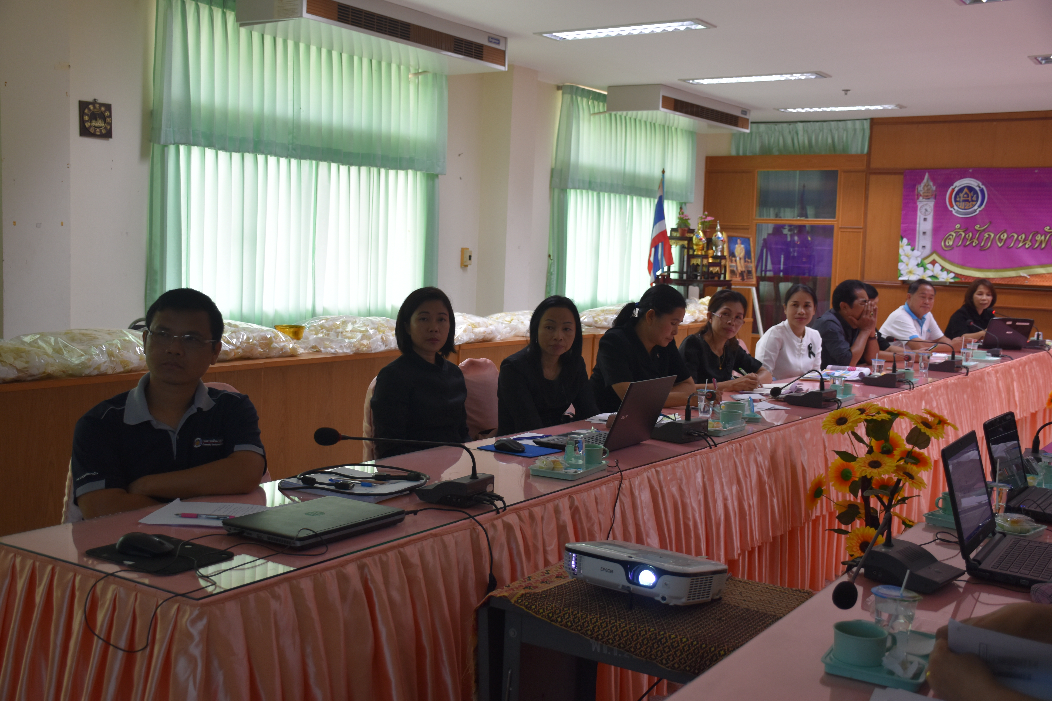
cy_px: 350
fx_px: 1140
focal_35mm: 39
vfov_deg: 34.2
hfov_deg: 49.6
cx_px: 526
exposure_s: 1/60
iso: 400
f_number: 4
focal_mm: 26
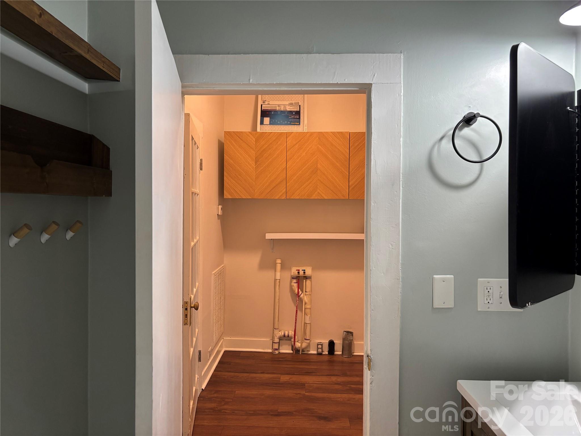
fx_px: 436
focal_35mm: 26
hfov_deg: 67.3
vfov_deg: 53.1
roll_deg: -0.2
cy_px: 218
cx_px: 290
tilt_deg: -1.3
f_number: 1.6
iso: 160
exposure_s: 1/60
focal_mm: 5.96
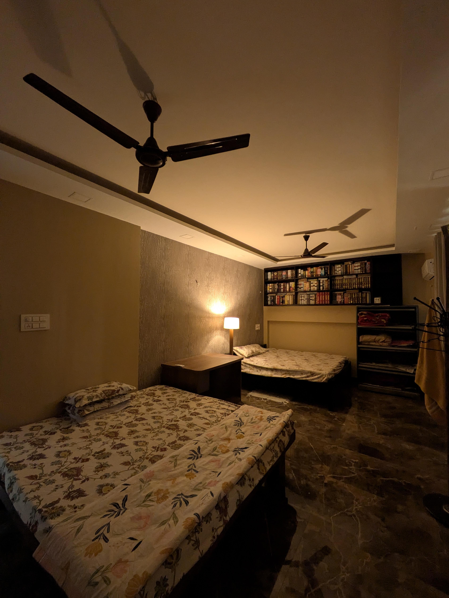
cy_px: 299
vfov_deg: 102.0
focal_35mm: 14
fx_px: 242
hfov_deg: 85.7
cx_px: 224
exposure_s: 1/25
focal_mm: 1.83
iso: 451
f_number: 2.2
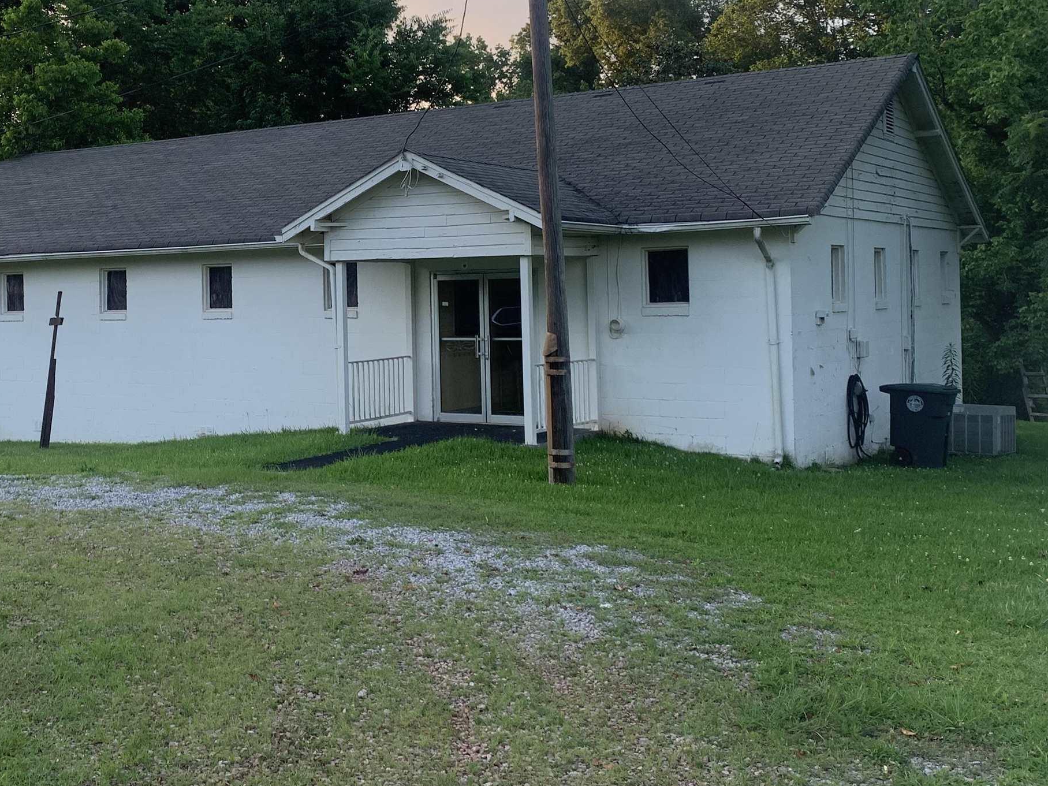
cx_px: 355
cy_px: 277
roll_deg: +1.4
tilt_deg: +0.3
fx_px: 1332
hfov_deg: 42.4
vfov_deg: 32.7
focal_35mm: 44
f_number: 1.8
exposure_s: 1/334
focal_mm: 4.25
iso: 25
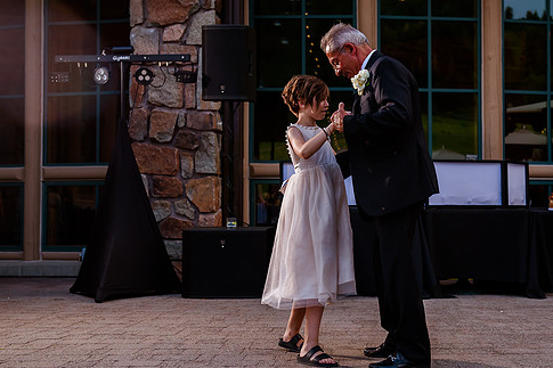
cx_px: 341
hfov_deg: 30.9
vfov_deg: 20.9
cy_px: 167
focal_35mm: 65
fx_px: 998
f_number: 3.5
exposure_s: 1/250
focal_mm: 48
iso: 800
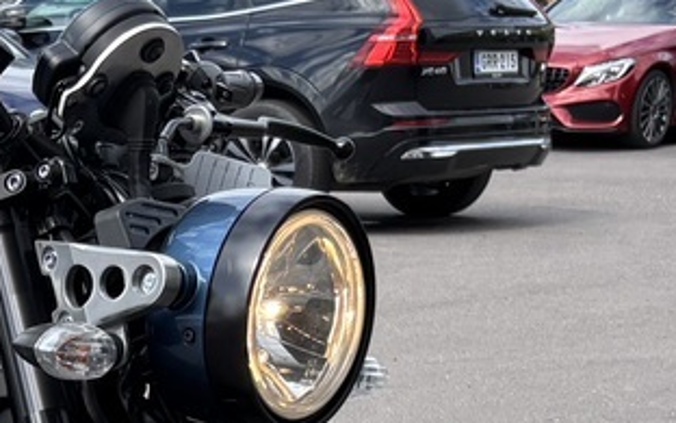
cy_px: 742
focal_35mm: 127
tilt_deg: -17.7
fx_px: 2340
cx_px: -145
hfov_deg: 15.8
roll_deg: -0.7
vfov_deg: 9.8
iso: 50
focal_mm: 5.96
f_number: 1.6
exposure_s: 1/970
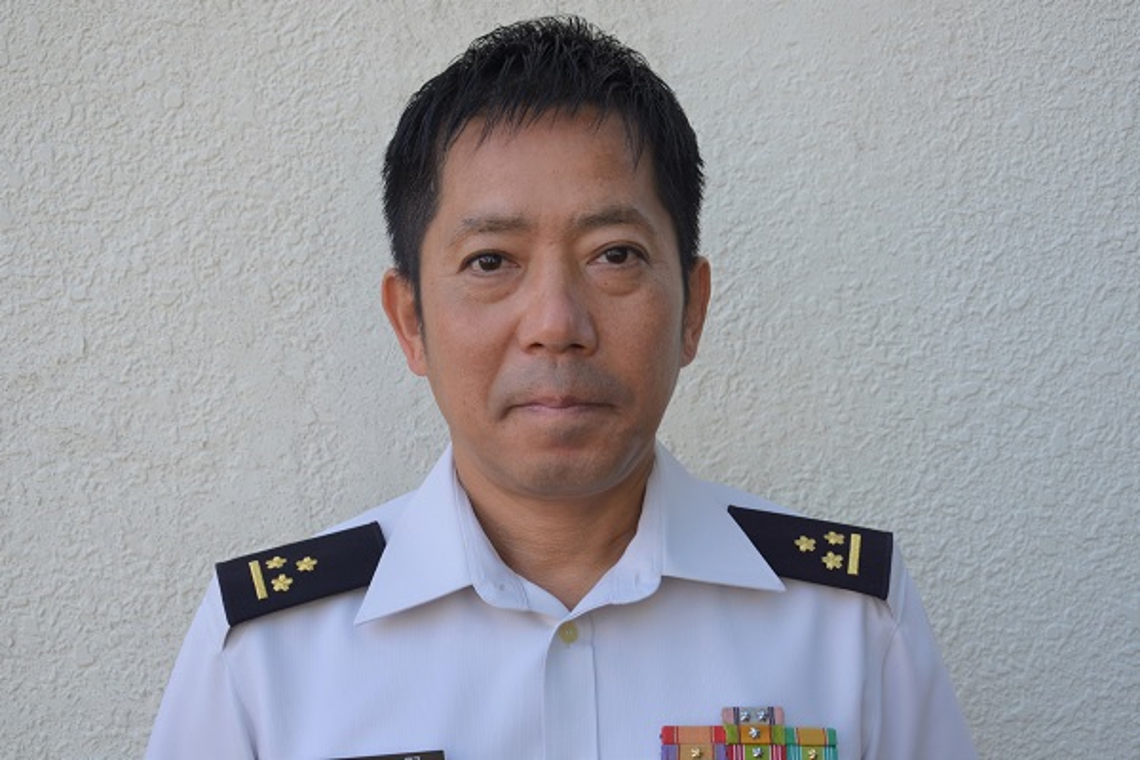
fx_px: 1805
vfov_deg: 23.8
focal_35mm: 57
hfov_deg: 35.1
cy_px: 380
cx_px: 570
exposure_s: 1/200
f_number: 7.1
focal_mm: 38
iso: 200
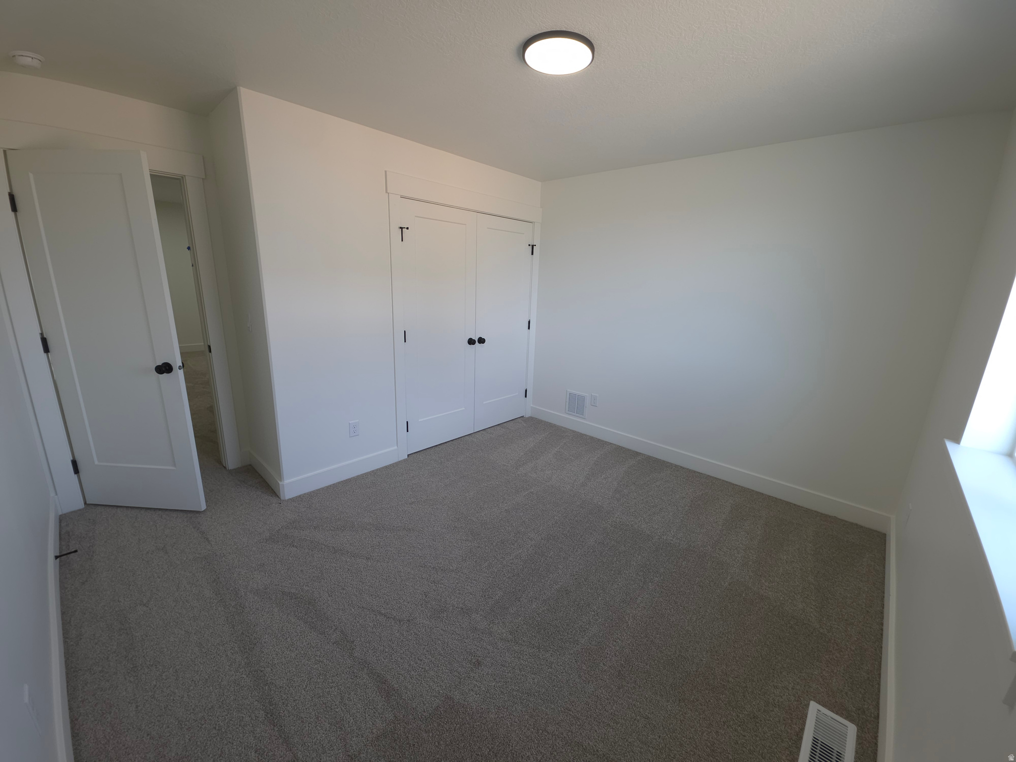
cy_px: 381
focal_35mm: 13
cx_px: 508
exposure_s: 1/30
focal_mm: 2.2
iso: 20
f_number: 1.9
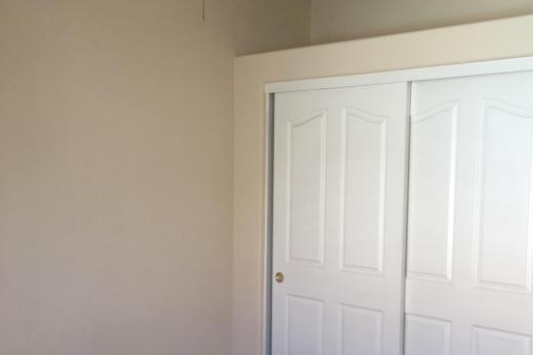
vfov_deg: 29.7
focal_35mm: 45
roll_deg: -0.8
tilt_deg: -4.6
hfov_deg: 43.6
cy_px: 224
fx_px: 666
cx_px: 295
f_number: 2.2
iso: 25
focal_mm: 4.15
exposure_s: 1/60
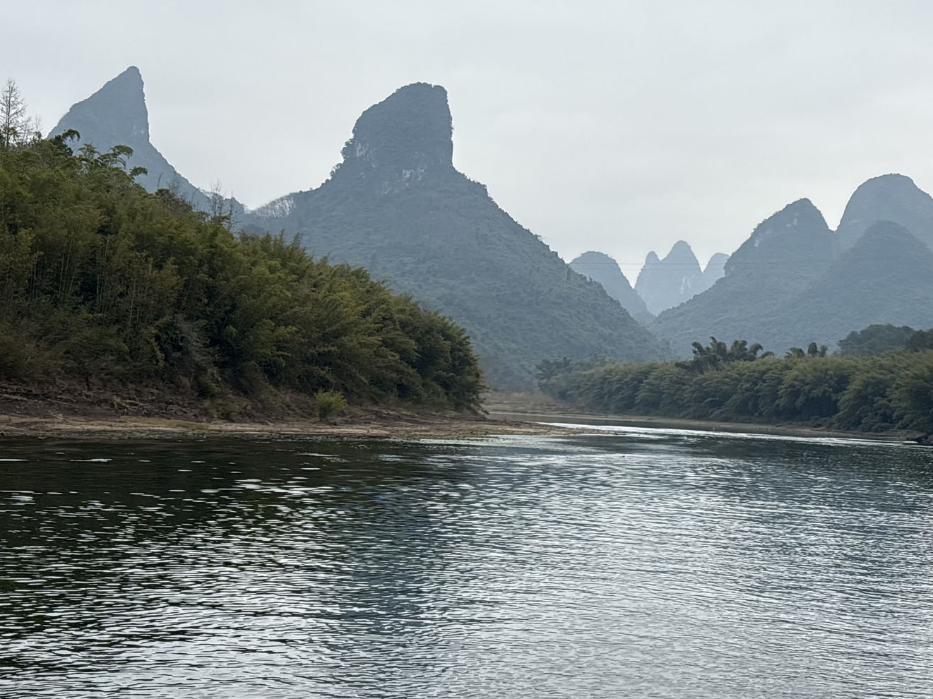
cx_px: 488
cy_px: 301
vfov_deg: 23.3
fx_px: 1698
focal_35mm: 63
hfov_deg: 30.7
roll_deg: -2.3
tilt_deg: +3.9
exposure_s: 1/1312
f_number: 1.6
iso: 32
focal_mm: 5.96
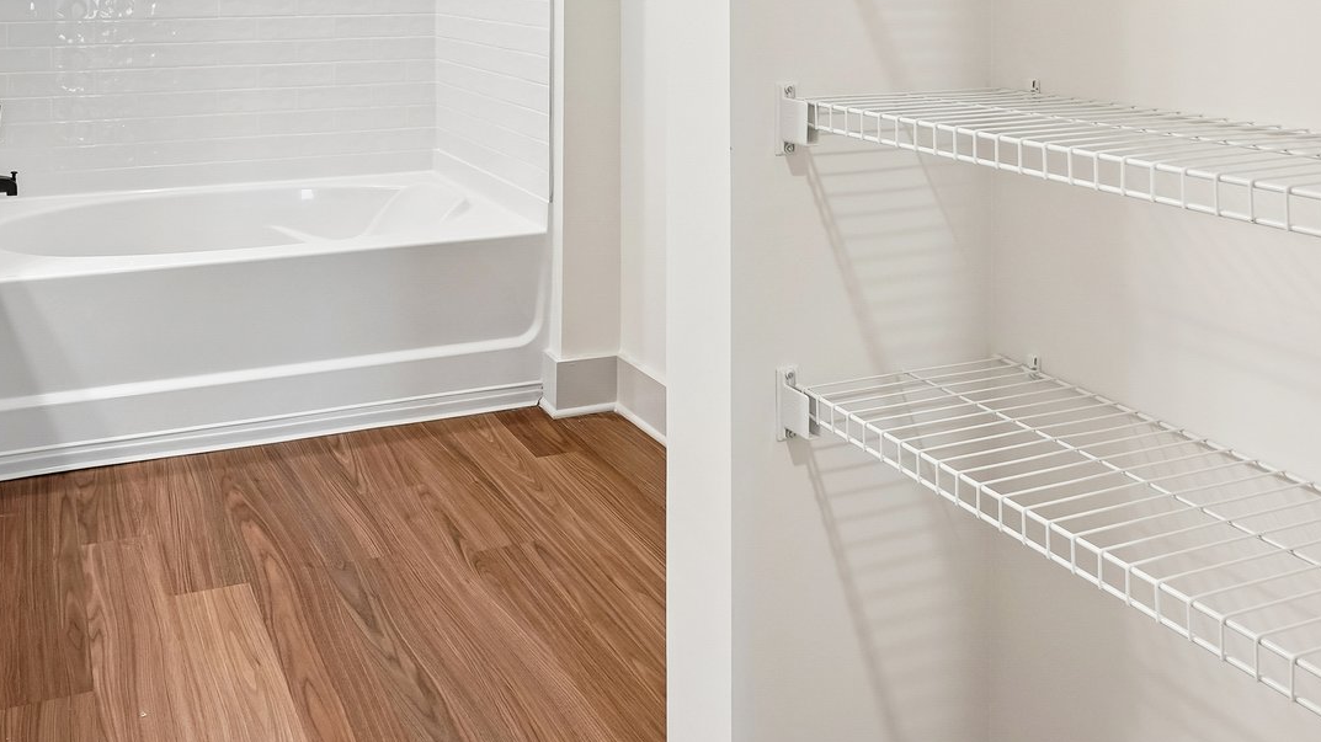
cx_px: 420
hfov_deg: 59.3
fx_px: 1121
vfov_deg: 32.6
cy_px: -57
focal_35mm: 32
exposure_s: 1/30
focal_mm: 16
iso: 800
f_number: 8
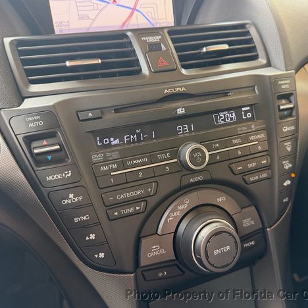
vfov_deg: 55.6
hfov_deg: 55.5
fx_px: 292
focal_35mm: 29
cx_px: 171
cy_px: 151
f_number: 1.78
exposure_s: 1/61
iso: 200
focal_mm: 6.76
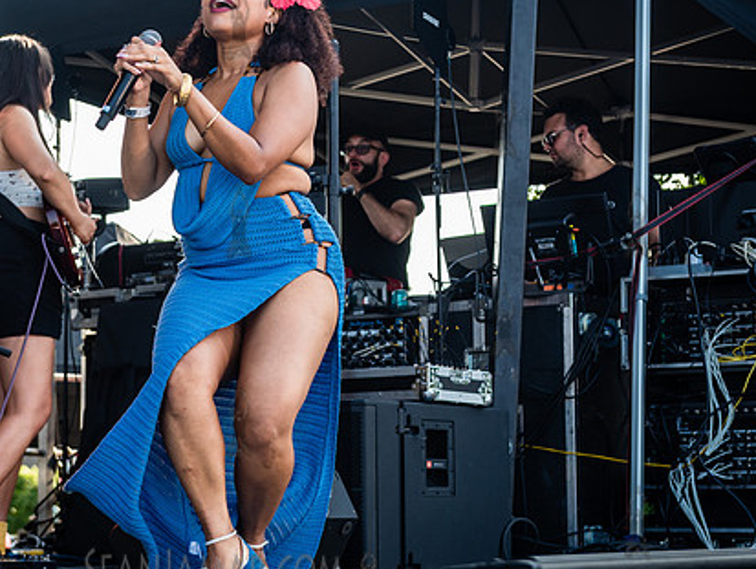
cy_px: 215
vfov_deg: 15.4
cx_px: 317
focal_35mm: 96
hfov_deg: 20.4
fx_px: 2100
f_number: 4
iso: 500
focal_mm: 62
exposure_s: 1/500
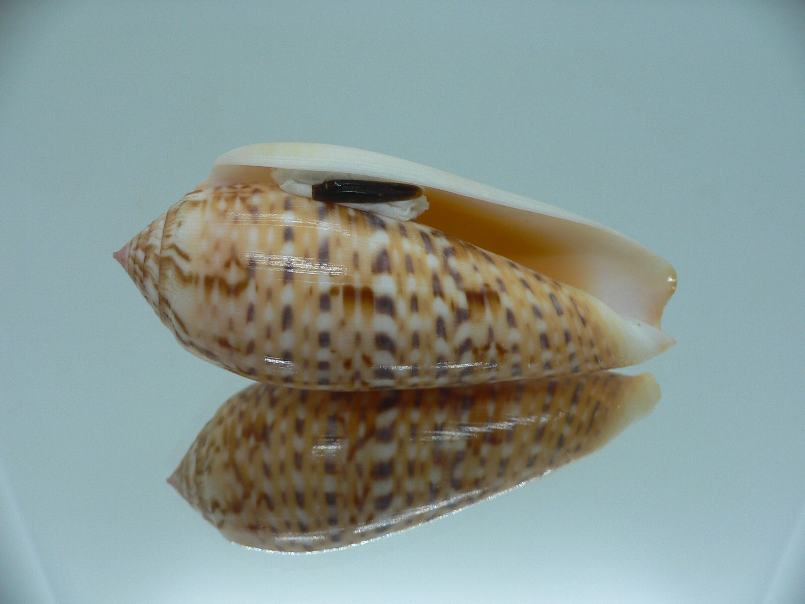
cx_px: 402
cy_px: 302
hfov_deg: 52.6
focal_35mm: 35
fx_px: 814
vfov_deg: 40.7
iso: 80
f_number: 2.8
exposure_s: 1/60
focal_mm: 4.6
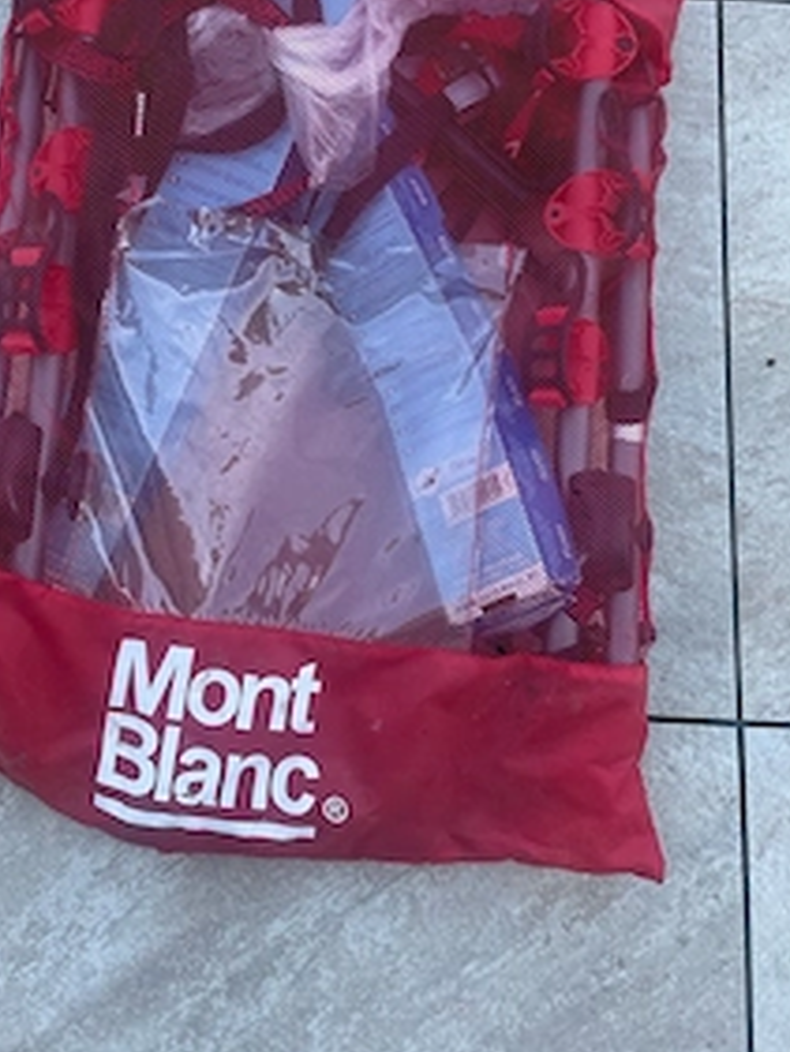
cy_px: 333
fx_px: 1125
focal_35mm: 37
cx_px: 333
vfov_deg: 49.1
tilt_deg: -76.3
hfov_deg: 38.6
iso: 32
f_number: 1.6
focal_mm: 4.2
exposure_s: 1/390
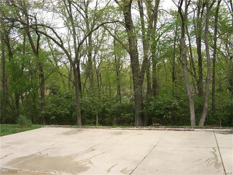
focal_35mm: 35
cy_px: 88
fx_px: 236
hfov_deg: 52.6
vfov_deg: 40.7
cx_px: 116
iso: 80
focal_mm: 5.8
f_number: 4.3
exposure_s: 1/160
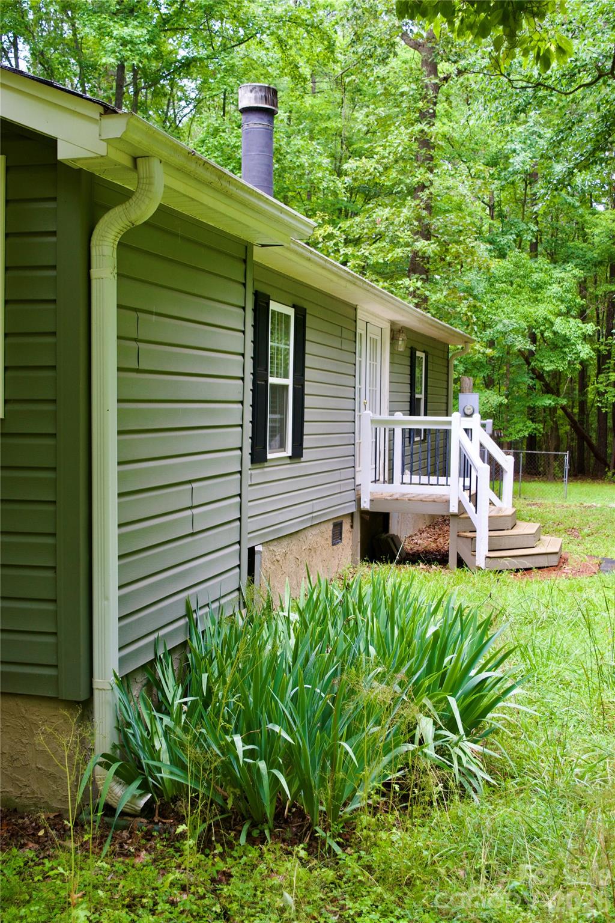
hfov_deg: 30.8
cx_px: 308
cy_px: 462
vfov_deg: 45.0
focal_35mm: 44
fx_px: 1115
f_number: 6.3
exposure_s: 1/160
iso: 400
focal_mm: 29
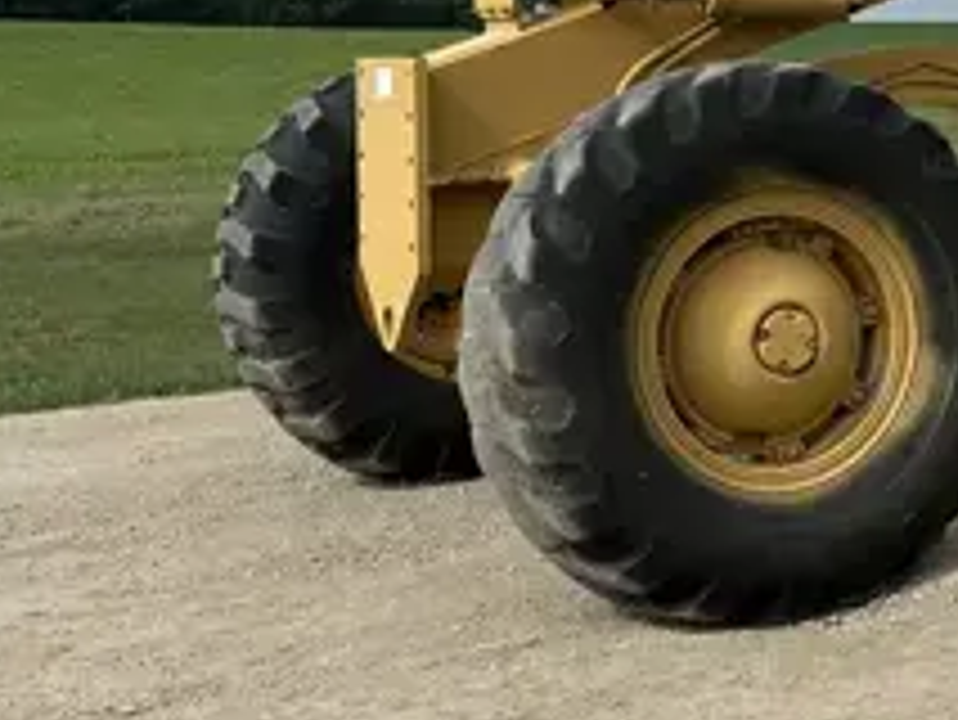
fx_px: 1994
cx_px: 1264
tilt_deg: -2.8
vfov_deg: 20.1
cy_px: 94
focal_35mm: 72
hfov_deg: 23.6
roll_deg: +1.2
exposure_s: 1/5525
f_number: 1.78
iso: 80
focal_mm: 6.86
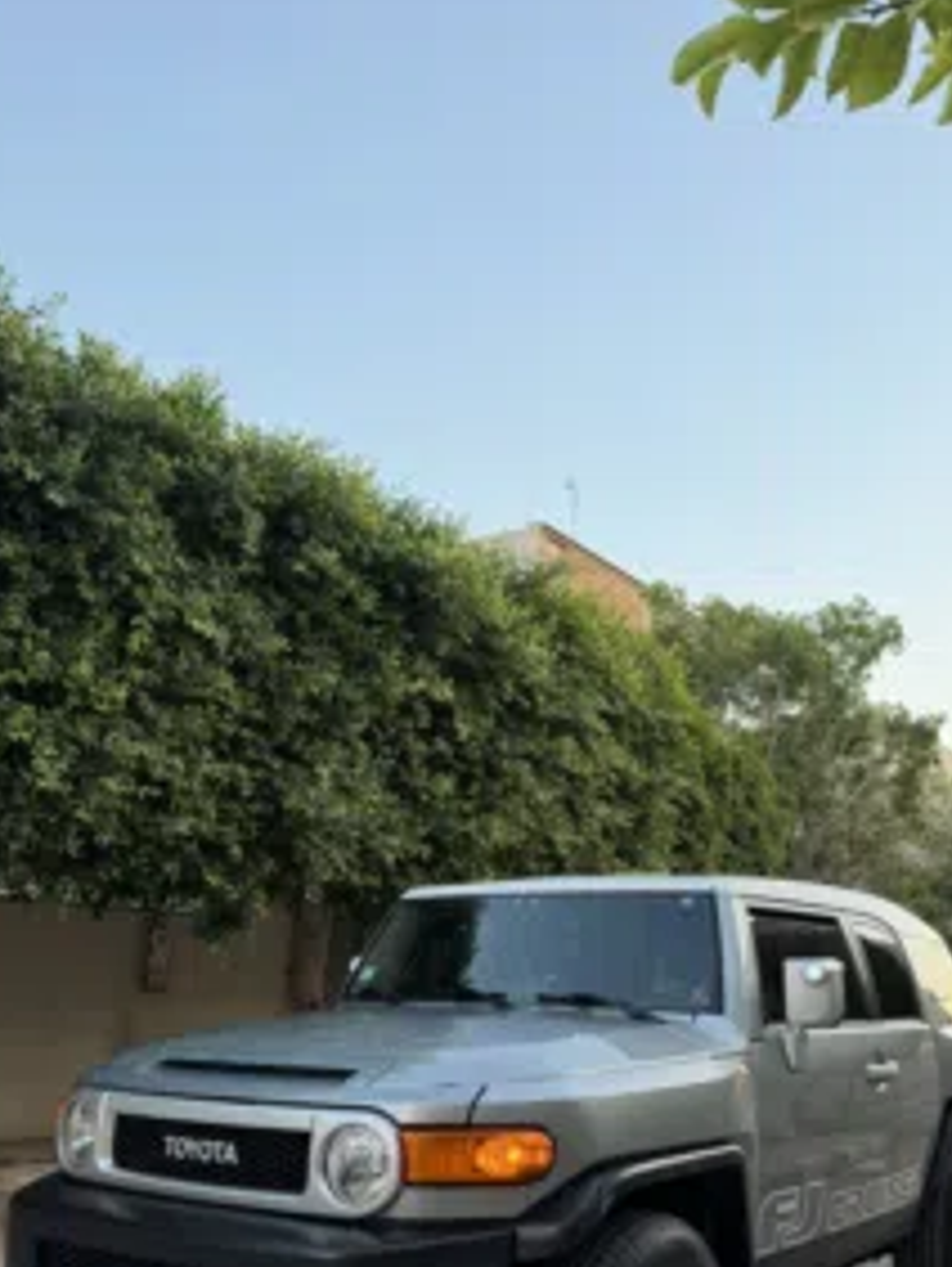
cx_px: 606
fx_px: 1245
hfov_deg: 41.5
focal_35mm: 34
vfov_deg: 53.2
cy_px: 813
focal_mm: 6.76
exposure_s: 1/100
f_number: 1.78
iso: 250
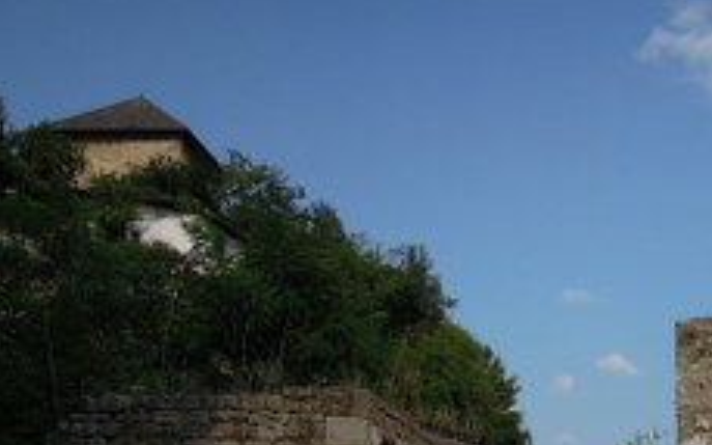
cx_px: 687
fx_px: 1339
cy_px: 439
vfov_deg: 18.4
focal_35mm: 69
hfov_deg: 28.2
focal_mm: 5.5
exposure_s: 1/1600
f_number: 3.7
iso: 160
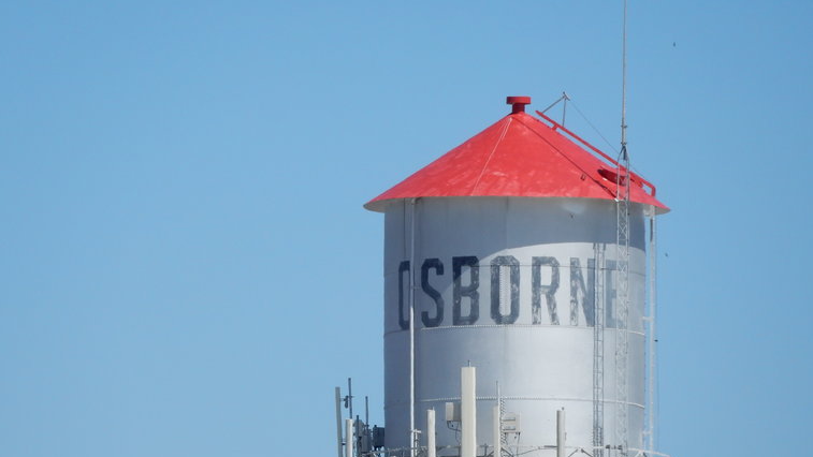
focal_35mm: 724
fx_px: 15609
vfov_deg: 1.7
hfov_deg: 3.0
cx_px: 395
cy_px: 321
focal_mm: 112.2
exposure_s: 1/800
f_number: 6.4
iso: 125
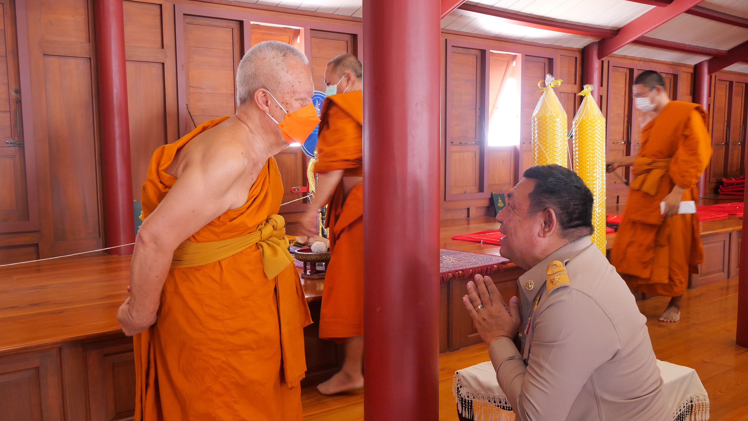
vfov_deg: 36.7
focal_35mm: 32
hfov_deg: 61.0
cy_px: 227
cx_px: 376
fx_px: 635
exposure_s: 1/20
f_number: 5
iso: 800
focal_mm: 14
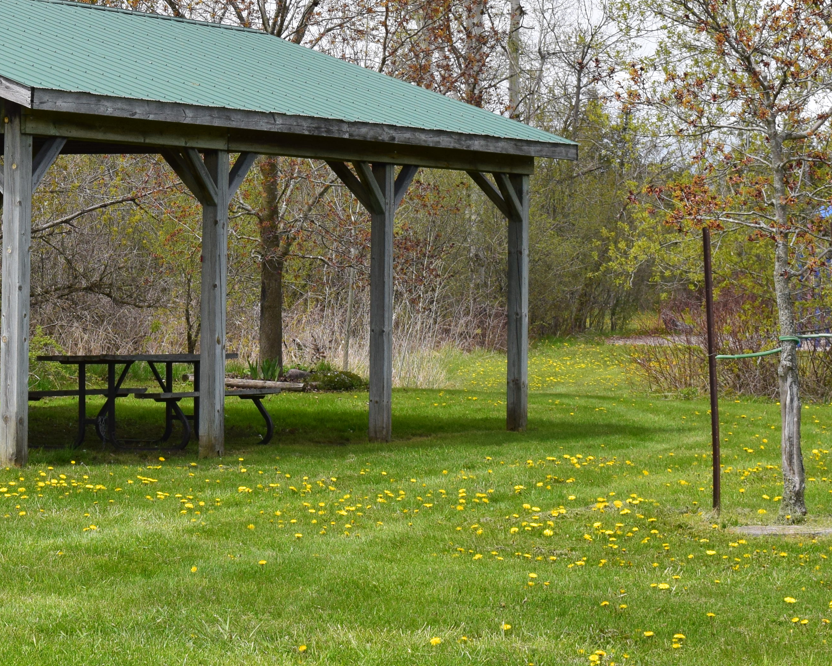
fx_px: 2784
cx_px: 132
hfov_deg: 16.8
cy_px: 57
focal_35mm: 113
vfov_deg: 13.5
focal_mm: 35
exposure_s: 1/500
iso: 400
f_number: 11
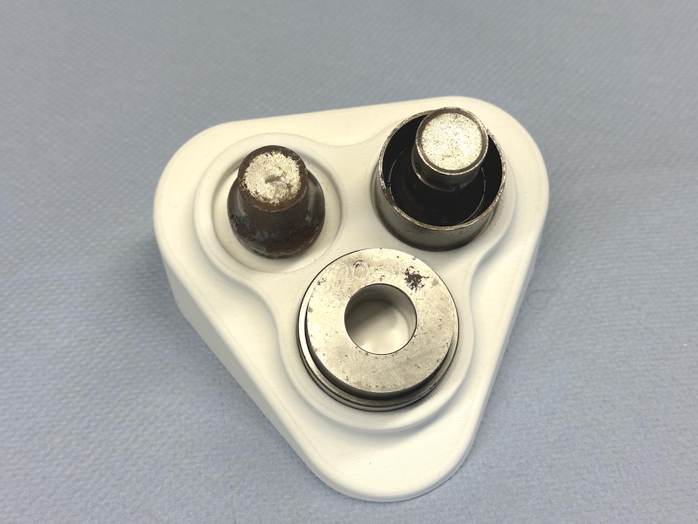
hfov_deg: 39.7
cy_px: 262
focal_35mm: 48
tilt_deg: -55.6
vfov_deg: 30.3
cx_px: 349
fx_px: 968
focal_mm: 6.86
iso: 50
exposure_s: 1/127
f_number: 1.78
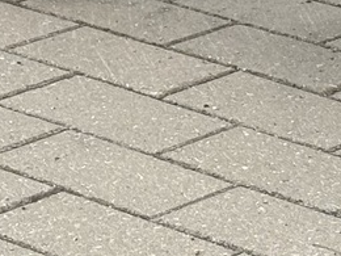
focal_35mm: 320
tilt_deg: -11.3
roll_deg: -0.9
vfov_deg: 4.6
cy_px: -285
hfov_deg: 6.1
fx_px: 3152
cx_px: 487
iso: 50
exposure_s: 1/1065
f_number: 1.6
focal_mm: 5.96
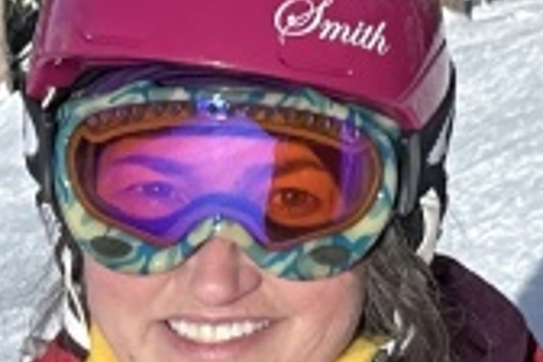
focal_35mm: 146
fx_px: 2202
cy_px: 129
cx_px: 682
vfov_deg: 9.4
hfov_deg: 13.6
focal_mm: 2.69
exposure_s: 1/1418
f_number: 1.9
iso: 25
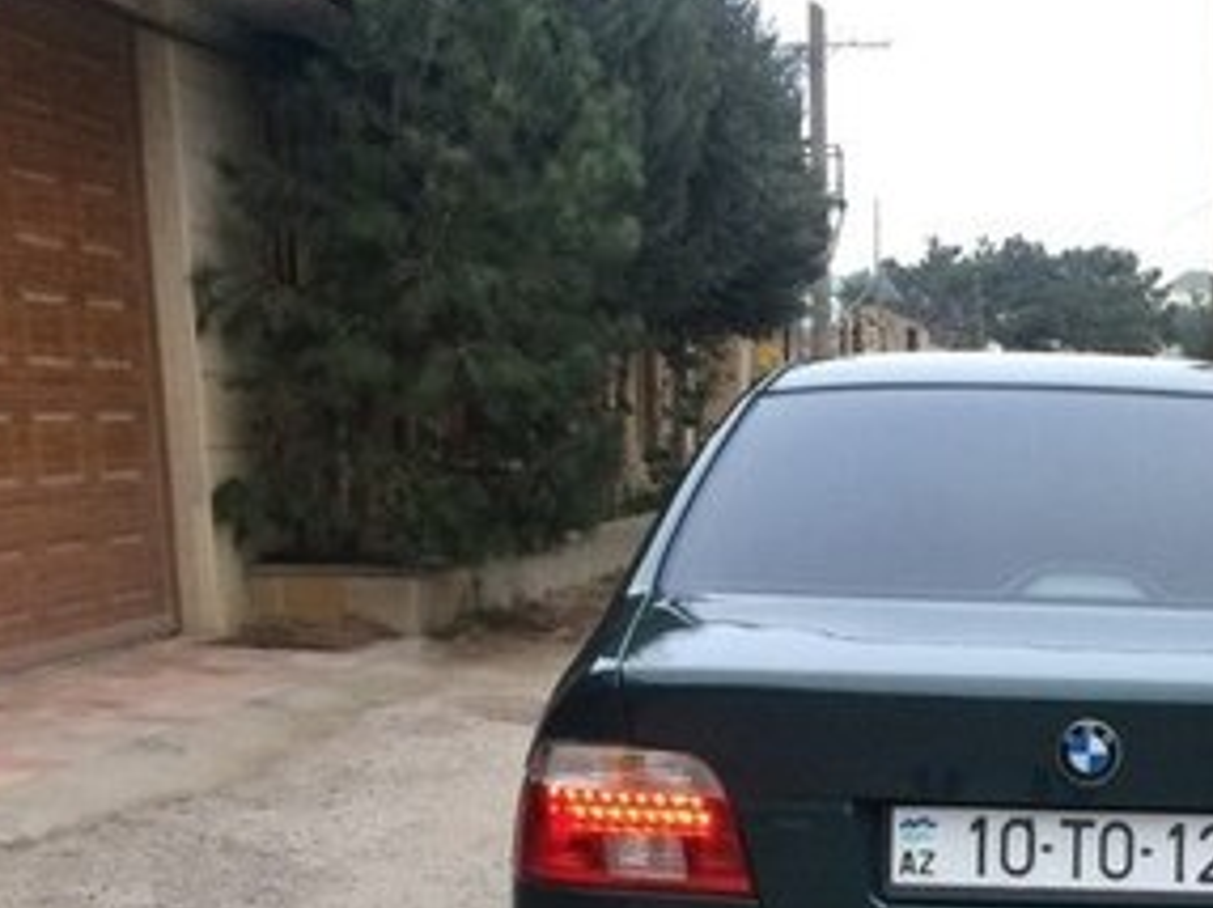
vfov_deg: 20.9
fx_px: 2346
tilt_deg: -13.4
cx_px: 1141
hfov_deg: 27.7
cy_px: 991
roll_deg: -0.1
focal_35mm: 67
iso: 64
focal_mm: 4.15
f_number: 2.2
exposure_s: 1/33
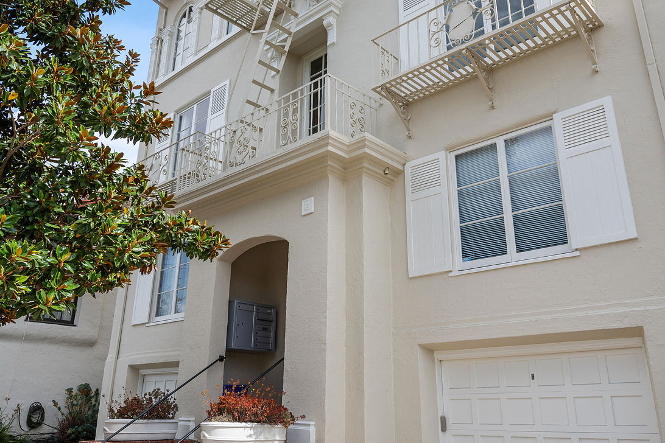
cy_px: 196
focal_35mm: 30
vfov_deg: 43.5
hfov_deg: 61.9
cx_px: 342
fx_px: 554
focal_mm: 16
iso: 100
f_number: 8
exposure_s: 1/250
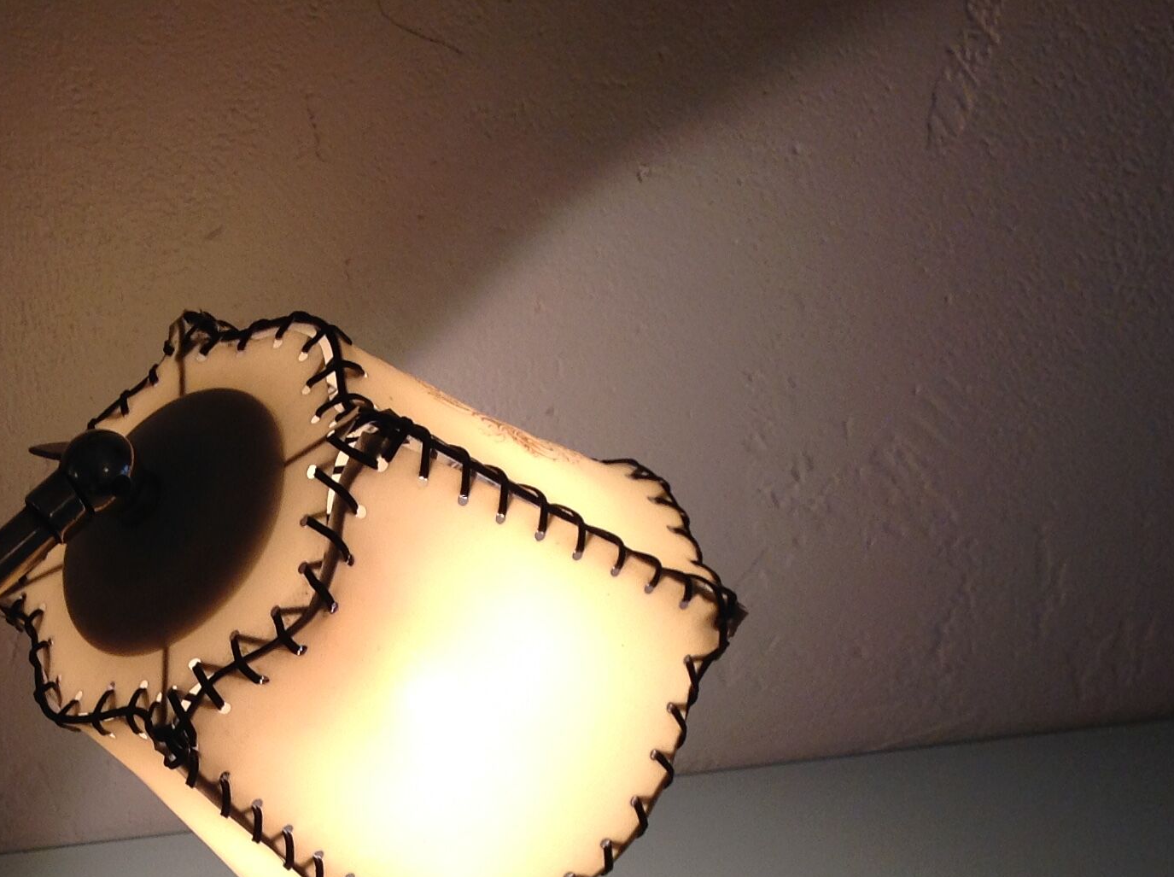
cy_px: 798
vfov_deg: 21.7
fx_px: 2235
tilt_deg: -30.3
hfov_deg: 28.9
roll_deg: +1.4
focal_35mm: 66
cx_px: 266
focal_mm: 4.28
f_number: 2.4
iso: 80
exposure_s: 1/100
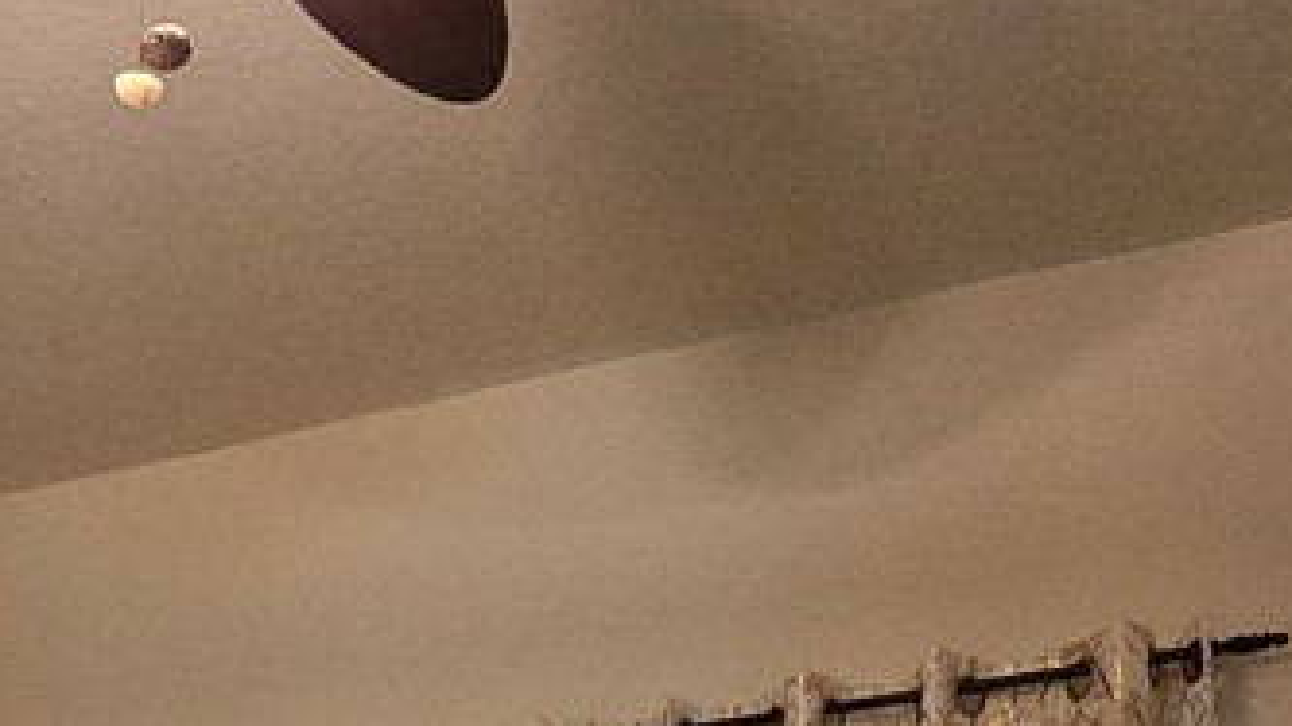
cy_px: 1786
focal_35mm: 68
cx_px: 47
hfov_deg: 29.3
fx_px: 2329
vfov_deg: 13.0
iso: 640
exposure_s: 1/60
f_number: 2.2
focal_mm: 2.2
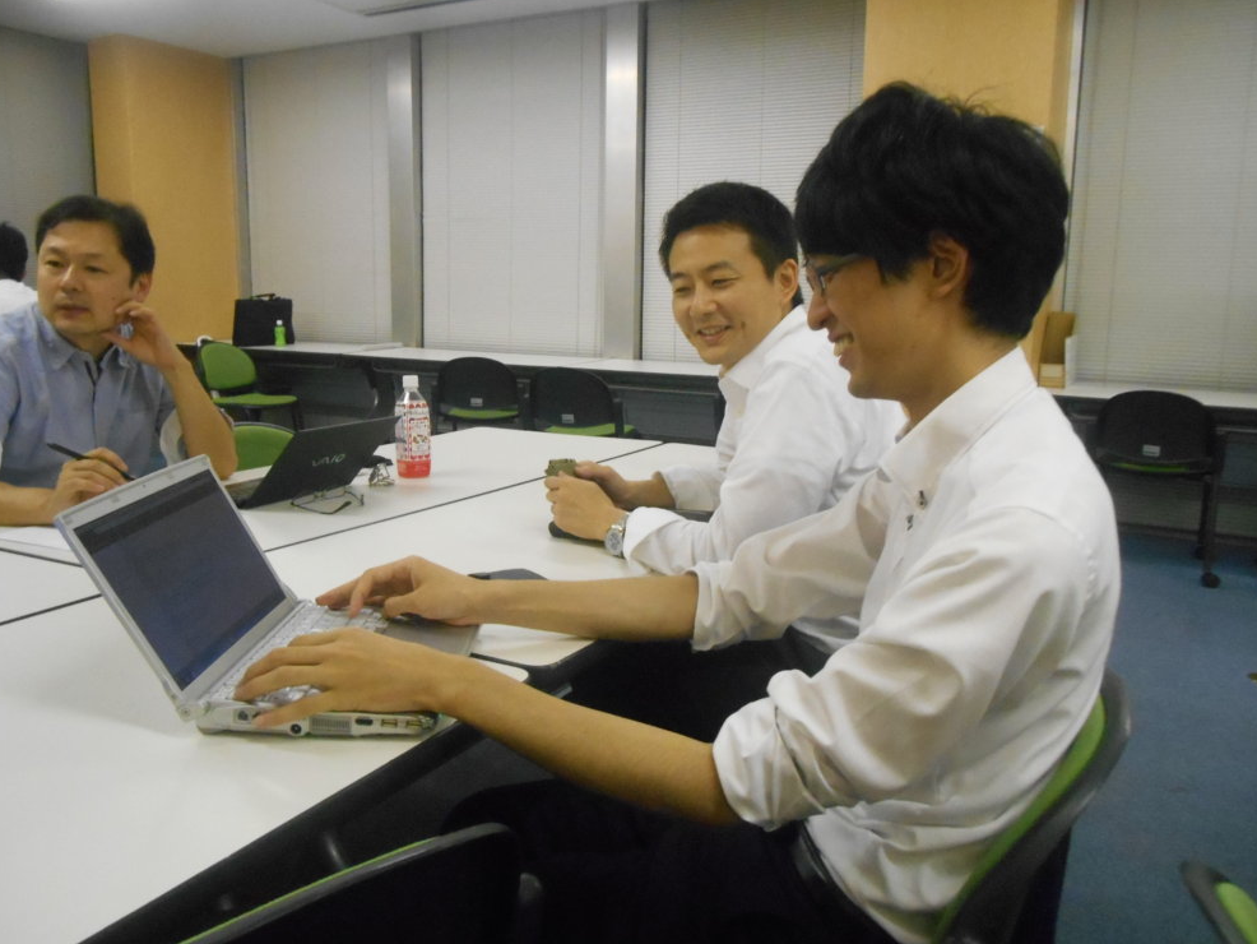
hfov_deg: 65.3
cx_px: 618
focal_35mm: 27
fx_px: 981
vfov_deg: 51.4
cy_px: 464
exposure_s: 1/125
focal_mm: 4.7
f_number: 3.4
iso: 800
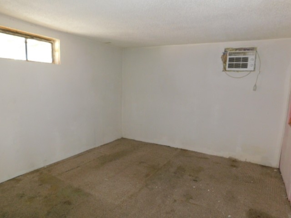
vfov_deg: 58.9
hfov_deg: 73.9
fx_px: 193
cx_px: 146
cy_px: 109
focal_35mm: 23
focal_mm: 4
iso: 200
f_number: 3
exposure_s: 1/30
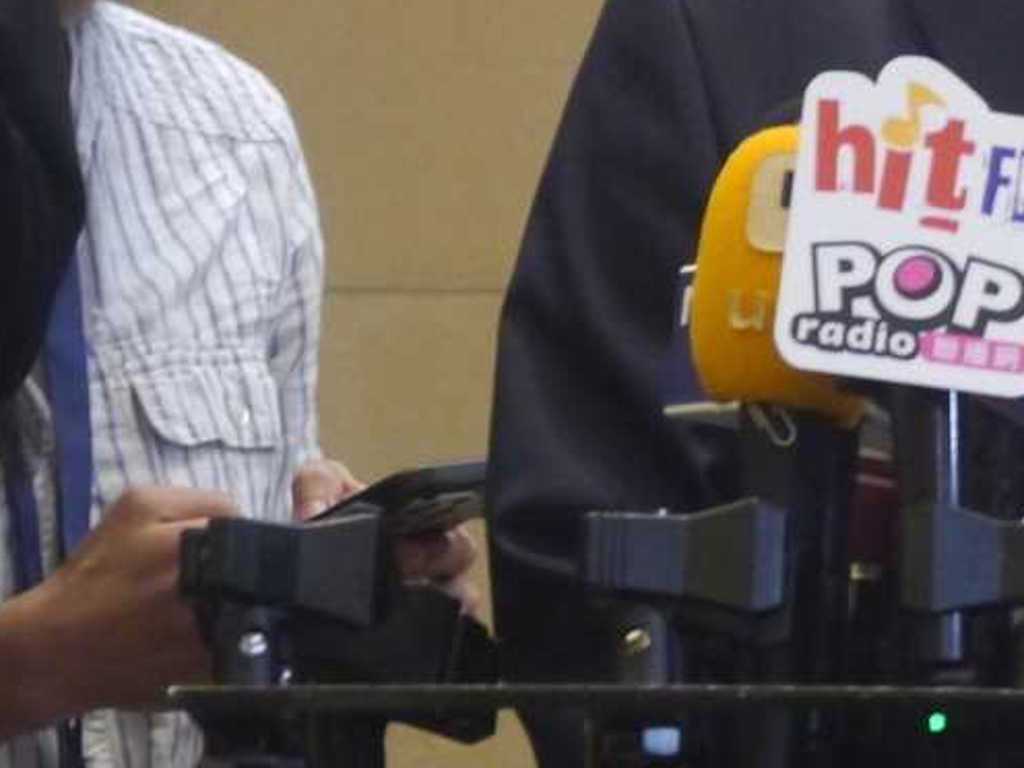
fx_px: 27186
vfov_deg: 1.6
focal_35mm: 919
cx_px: 1195
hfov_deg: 2.2
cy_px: -87
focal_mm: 134
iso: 1600
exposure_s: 1/40
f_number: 5.6
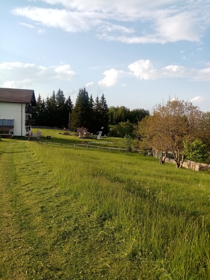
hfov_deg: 53.1
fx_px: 210
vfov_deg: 67.3
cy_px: 140
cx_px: 105
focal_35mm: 26
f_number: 1.8
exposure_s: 1/807
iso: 105
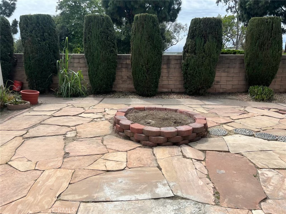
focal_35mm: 26
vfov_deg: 53.1
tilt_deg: -13.9
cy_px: 107
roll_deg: -0.3
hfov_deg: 67.3
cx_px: 143
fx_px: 215
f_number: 1.5
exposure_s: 1/4115
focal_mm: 5.7
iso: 50
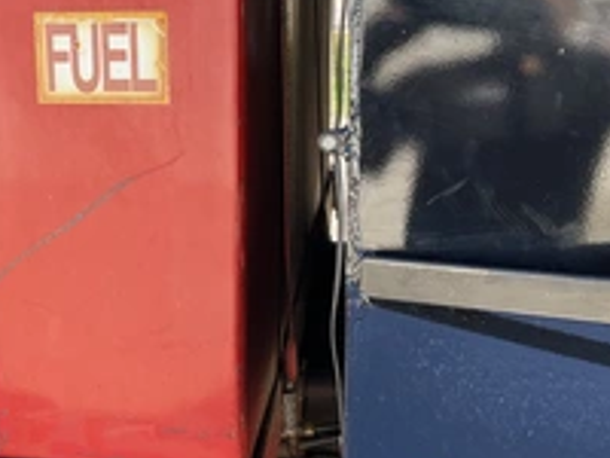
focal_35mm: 58
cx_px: 137
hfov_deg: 32.5
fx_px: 1022
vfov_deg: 25.2
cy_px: 171
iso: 20
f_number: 1.8
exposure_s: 1/180
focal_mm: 3
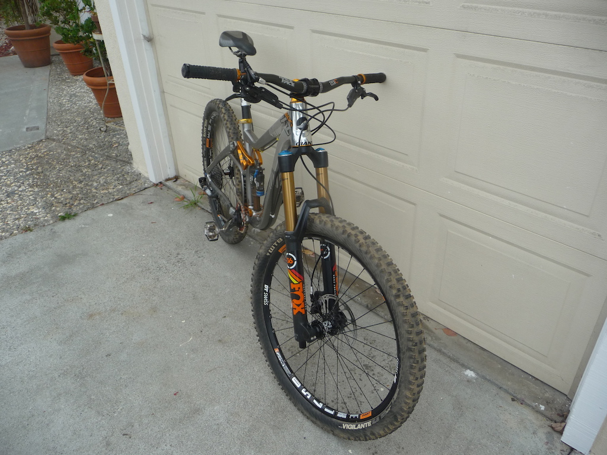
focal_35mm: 28
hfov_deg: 63.4
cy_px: 228
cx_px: 304
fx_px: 491
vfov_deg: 49.7
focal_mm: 4.7
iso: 100
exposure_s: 1/200
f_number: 3.3
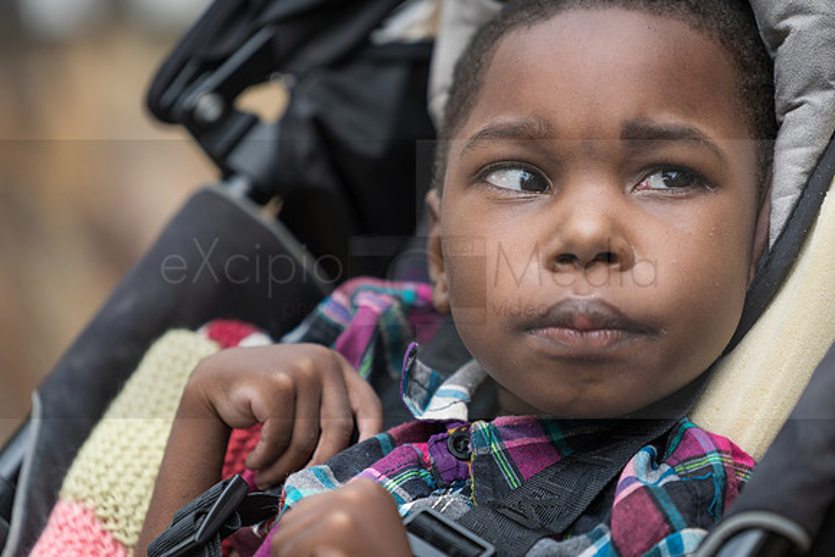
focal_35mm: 200
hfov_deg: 10.3
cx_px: 418
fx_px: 4640
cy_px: 278
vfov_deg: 6.9
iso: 500
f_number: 4
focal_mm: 200
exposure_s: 1/200
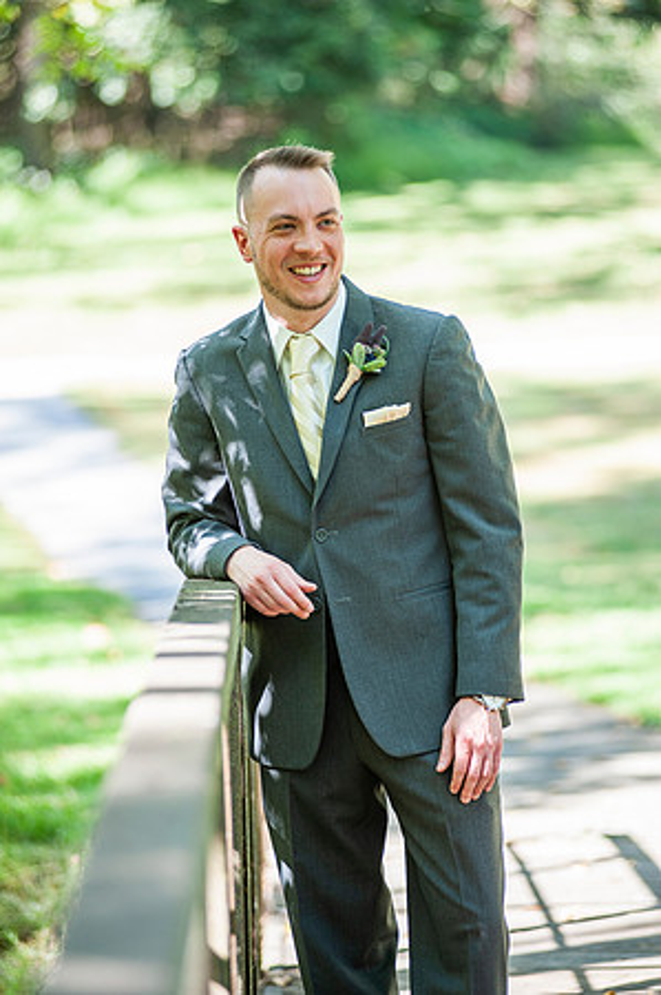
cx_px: 330
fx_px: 3726
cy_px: 498
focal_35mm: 135
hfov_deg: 10.1
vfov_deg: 15.2
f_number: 3.2
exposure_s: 1/160
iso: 160
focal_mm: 135
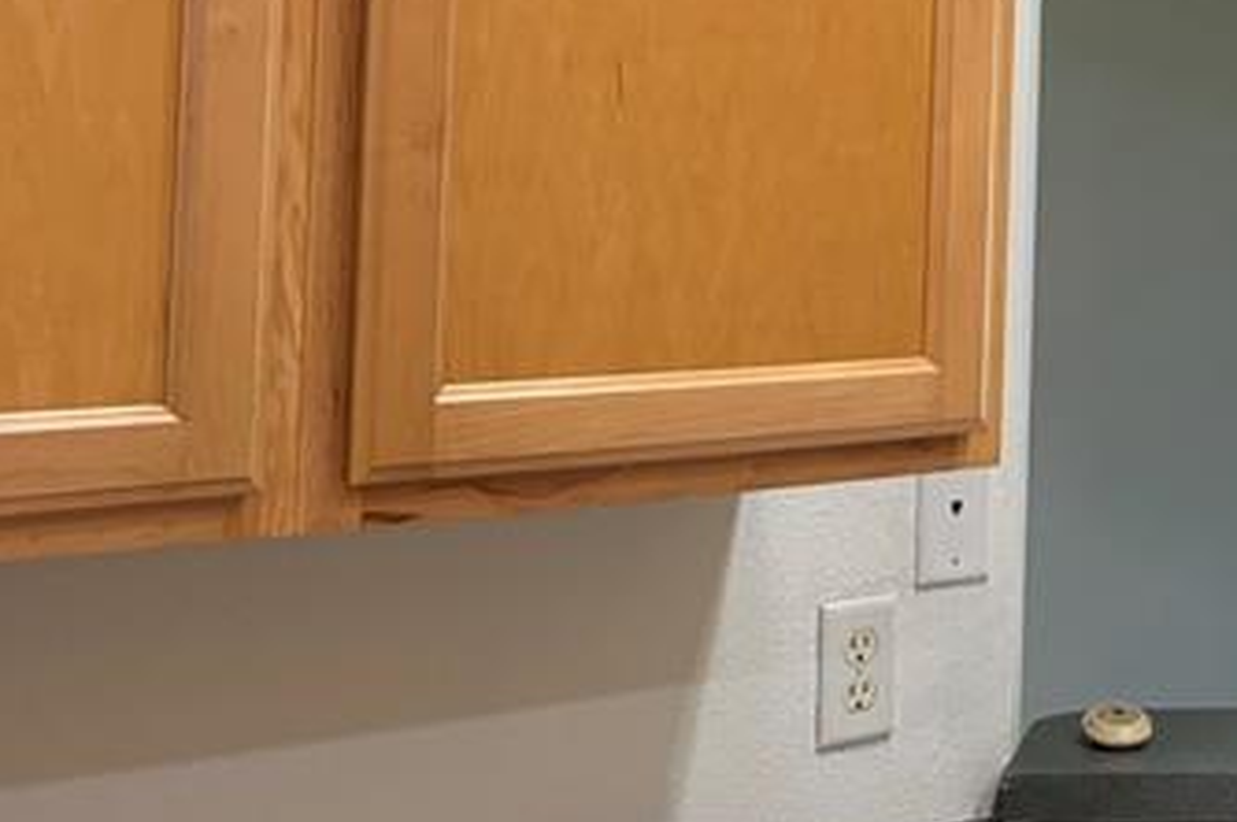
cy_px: -26
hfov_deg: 22.1
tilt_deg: +3.3
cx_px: 1585
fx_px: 2849
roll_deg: -0.3
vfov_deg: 16.1
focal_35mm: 83
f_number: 1.6
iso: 200
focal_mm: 5.96
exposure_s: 1/60
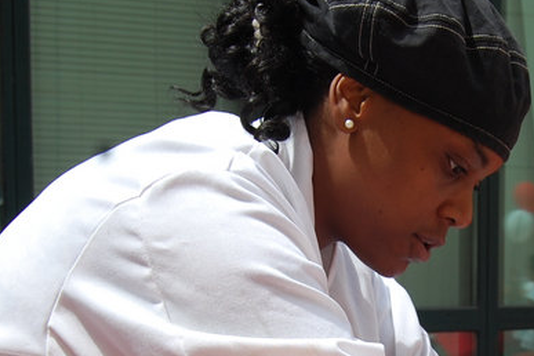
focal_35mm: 103
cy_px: 417
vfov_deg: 13.0
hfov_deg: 19.6
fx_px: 1528
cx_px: 450
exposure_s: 1/250
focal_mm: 26
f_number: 8
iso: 200
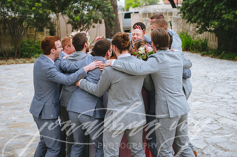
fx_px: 360
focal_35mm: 55
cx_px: 124
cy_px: 79
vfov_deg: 24.7
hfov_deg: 36.4
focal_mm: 48
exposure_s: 1/1600
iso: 400
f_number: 2.8
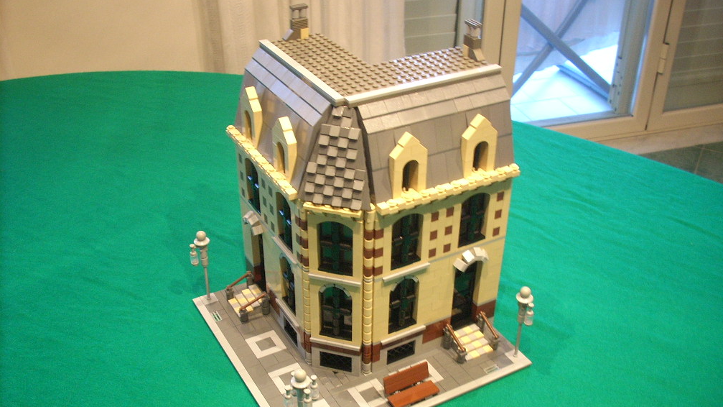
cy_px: 252
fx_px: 786
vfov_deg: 28.9
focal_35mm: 41
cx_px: 366
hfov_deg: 49.4
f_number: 2.8
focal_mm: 6.2
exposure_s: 1/6.2
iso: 200
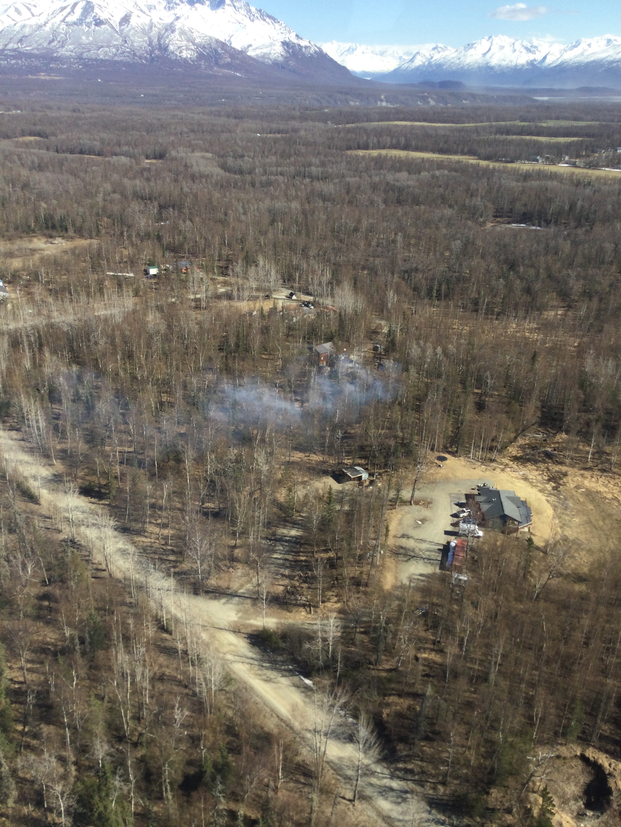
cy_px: 414
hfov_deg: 45.4
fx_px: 742
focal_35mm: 31
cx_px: 310
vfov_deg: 58.4
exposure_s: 1/823
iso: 25
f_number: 2.4
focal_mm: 3.3
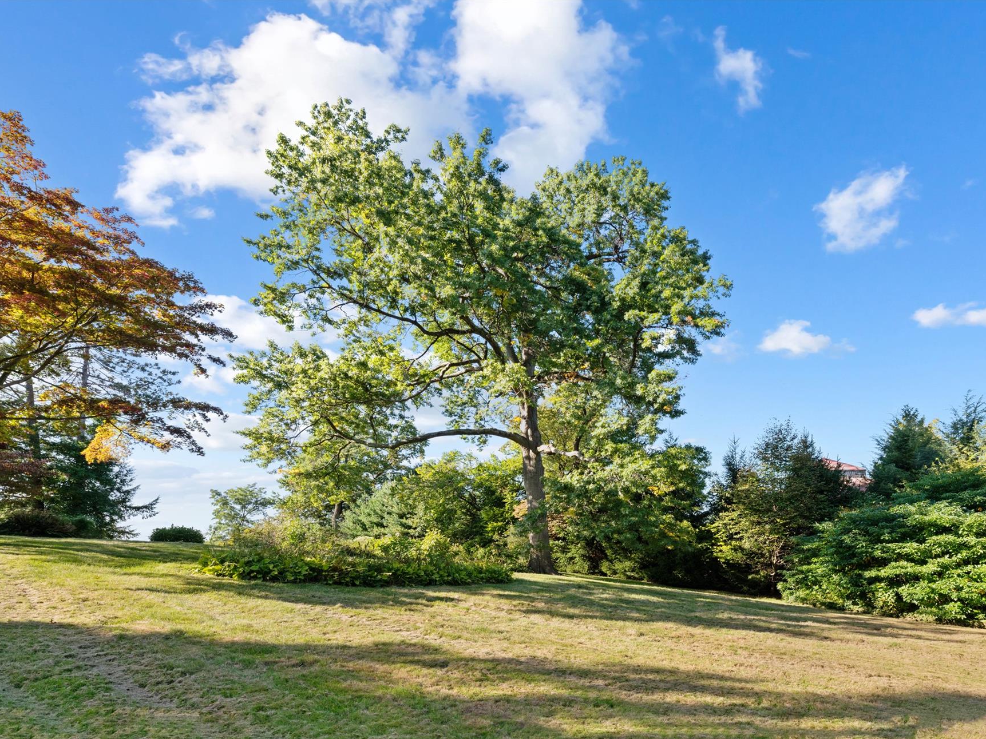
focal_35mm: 16
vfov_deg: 78.0
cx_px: 576
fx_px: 456
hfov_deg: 93.6
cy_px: 389
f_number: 10
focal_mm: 14
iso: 200
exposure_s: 1/80
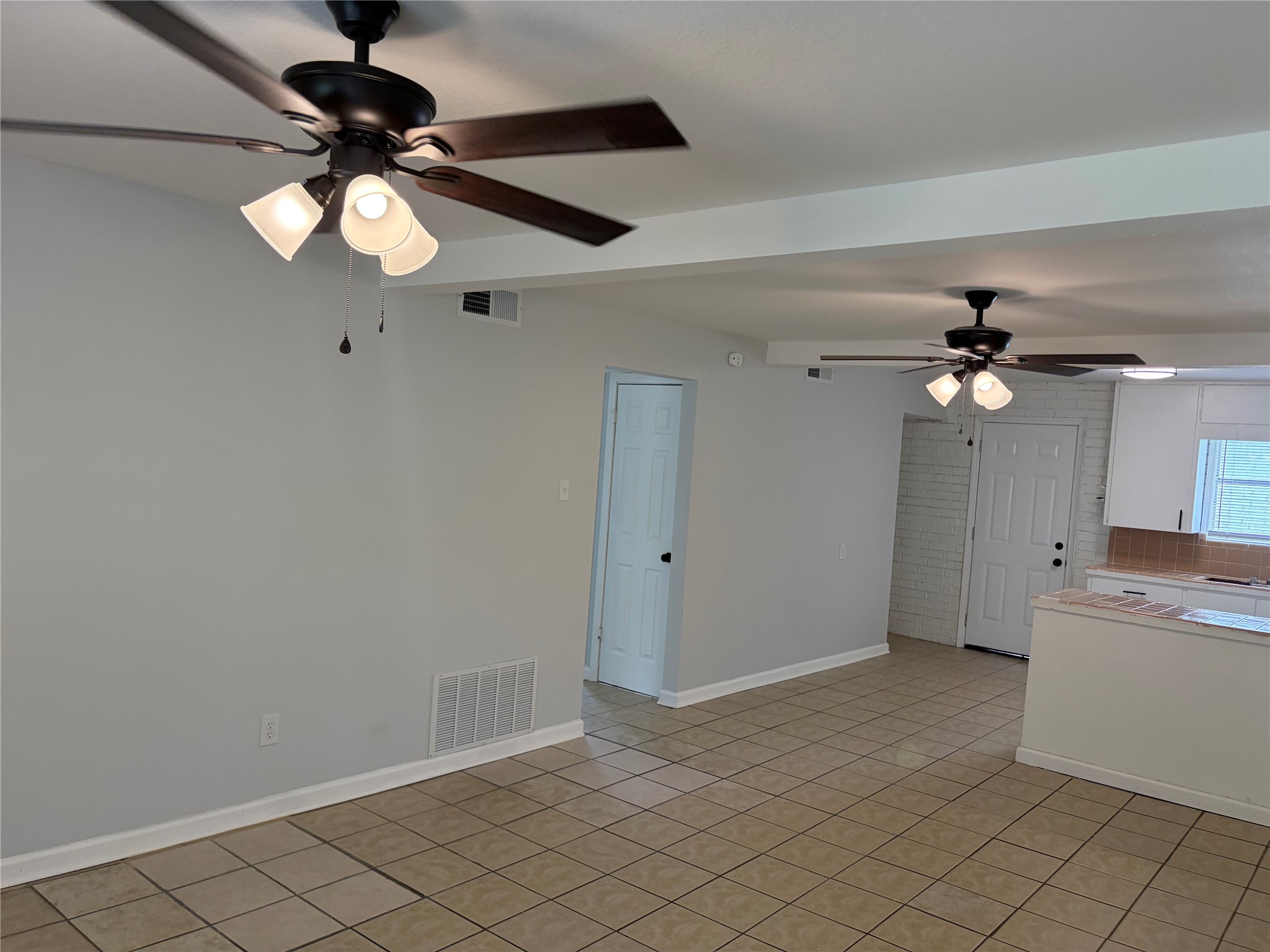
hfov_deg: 67.3
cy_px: 476
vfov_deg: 53.1
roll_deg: -3.9
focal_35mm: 26
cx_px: 635
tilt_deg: -1.8
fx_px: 954
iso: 125
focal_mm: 5.96
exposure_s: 1/131
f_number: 1.6
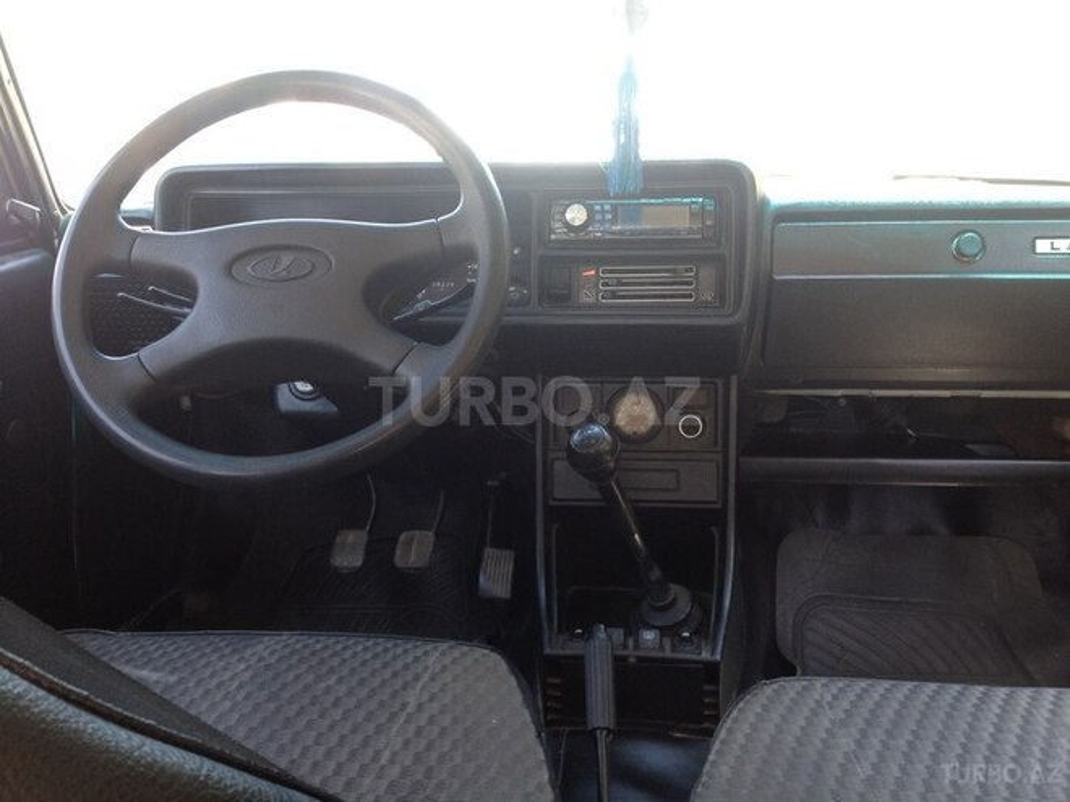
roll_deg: +1.9
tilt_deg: -20.6
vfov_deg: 40.7
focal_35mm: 35
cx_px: 535
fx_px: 1082
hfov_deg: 52.6
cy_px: 401
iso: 50
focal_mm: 4.28
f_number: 2.4
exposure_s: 1/40
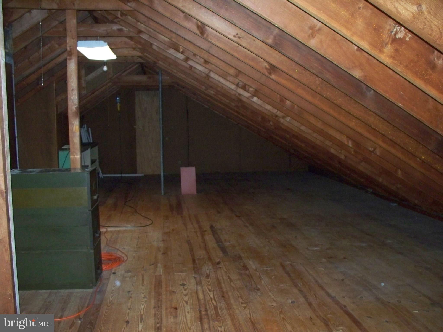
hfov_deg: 51.4
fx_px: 461
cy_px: 166
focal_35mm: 36
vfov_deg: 39.7
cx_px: 222
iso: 400
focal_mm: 7.54
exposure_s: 1/30
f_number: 2.8
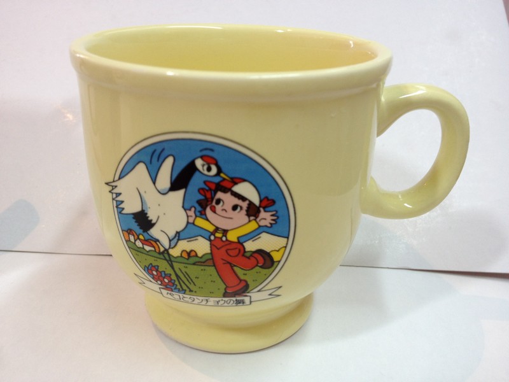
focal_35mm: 35
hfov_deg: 52.6
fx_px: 515
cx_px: 254
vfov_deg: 40.7
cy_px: 191
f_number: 2.4
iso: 80
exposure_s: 1/33
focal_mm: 4.28
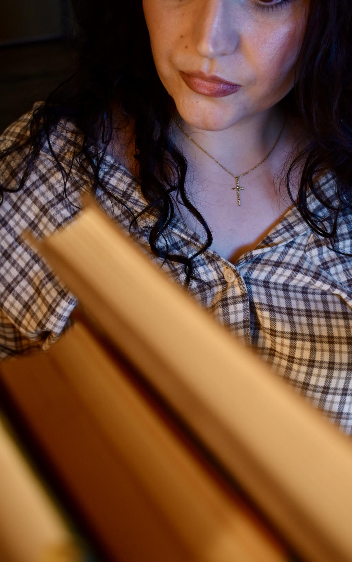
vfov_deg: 38.2
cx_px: 188
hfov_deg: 24.4
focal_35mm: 53
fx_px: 814
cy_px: 281
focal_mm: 34
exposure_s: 1/60
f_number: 5.6
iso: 640
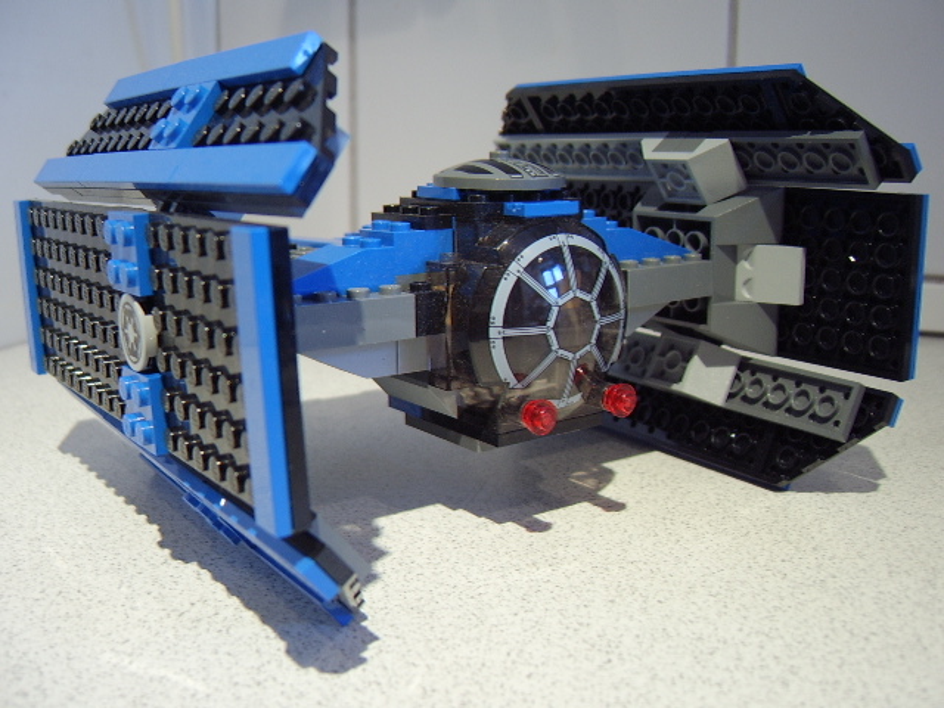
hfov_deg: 58.4
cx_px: 472
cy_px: 354
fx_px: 845
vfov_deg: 45.4
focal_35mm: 31
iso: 100
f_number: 2.7
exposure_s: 1/9
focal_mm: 8.13
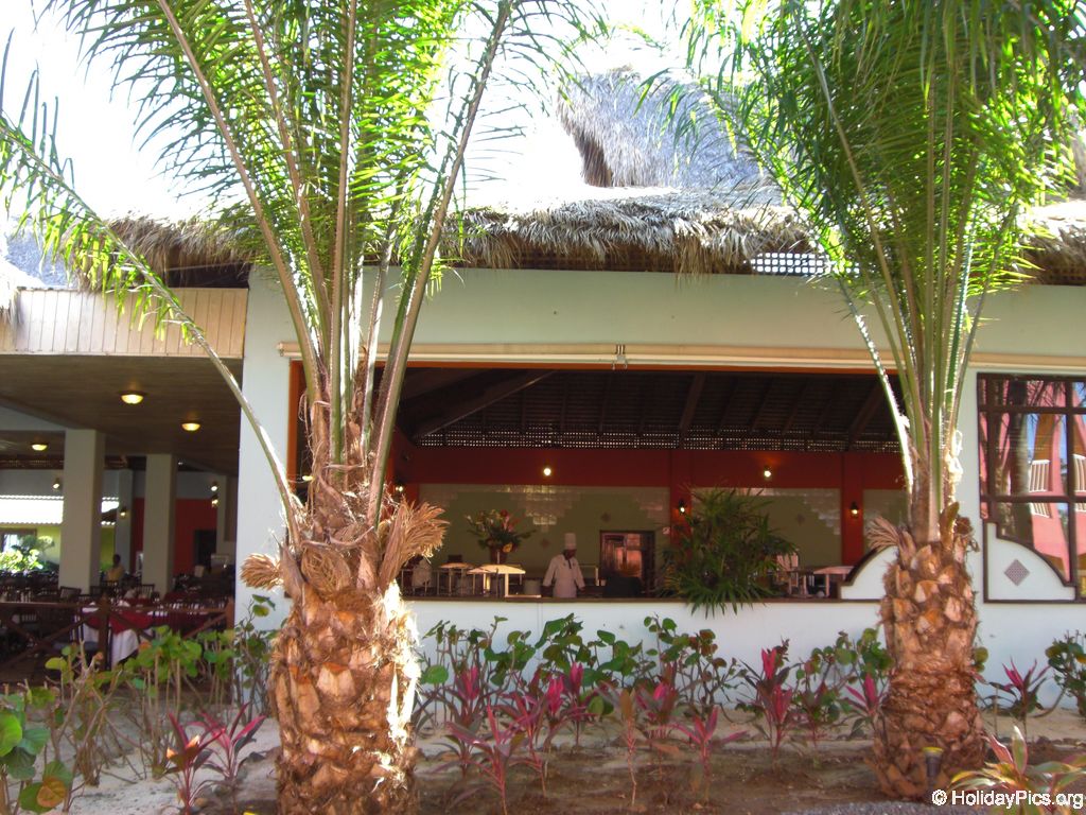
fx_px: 1192
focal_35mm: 38
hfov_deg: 49.0
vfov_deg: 37.7
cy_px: 408
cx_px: 543
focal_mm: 6.2
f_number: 2.7
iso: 100
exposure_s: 1/100
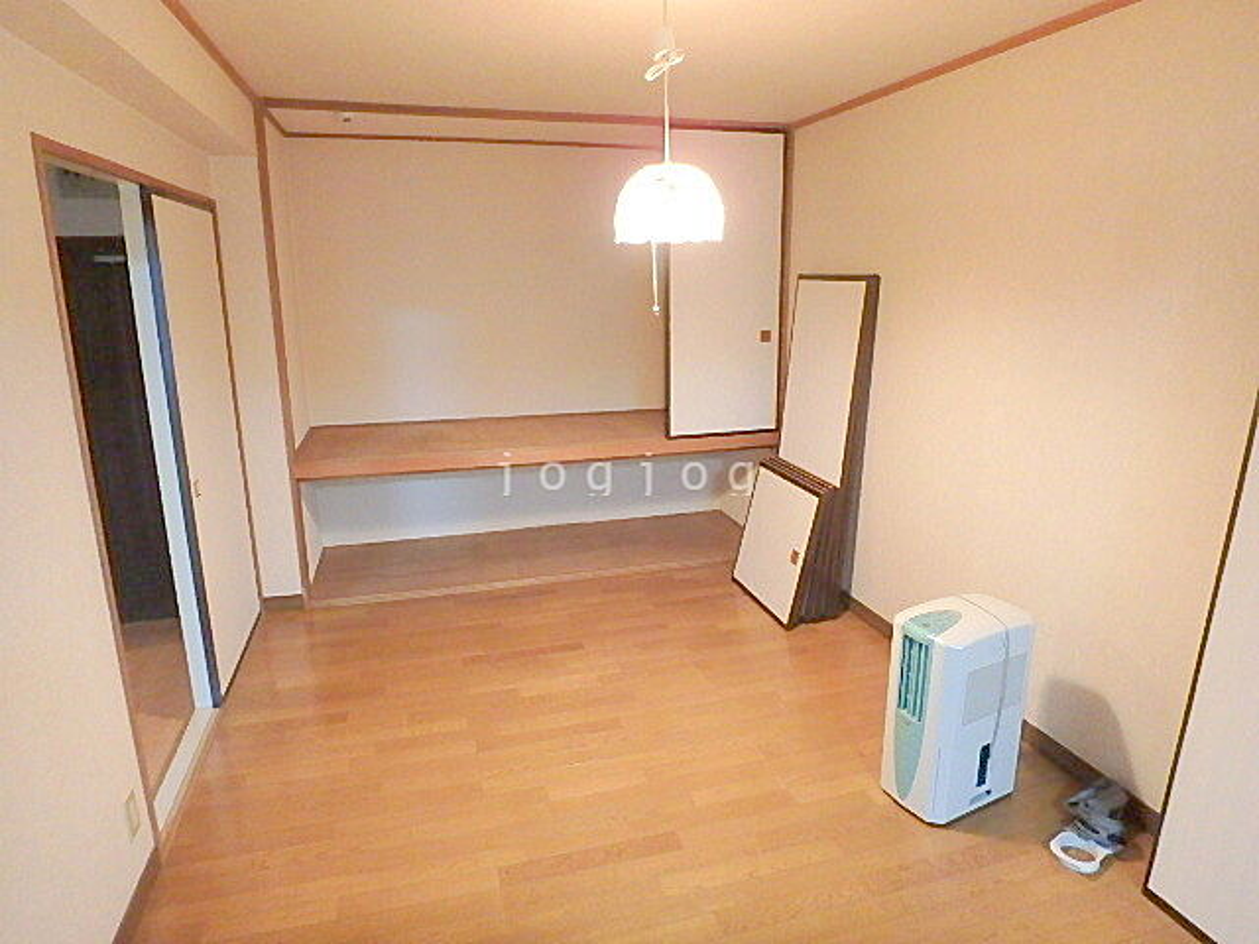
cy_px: 472
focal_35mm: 21
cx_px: 630
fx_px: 764
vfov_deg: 63.4
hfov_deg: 79.0
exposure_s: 1/20
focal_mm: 3.7
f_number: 3.5
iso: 800
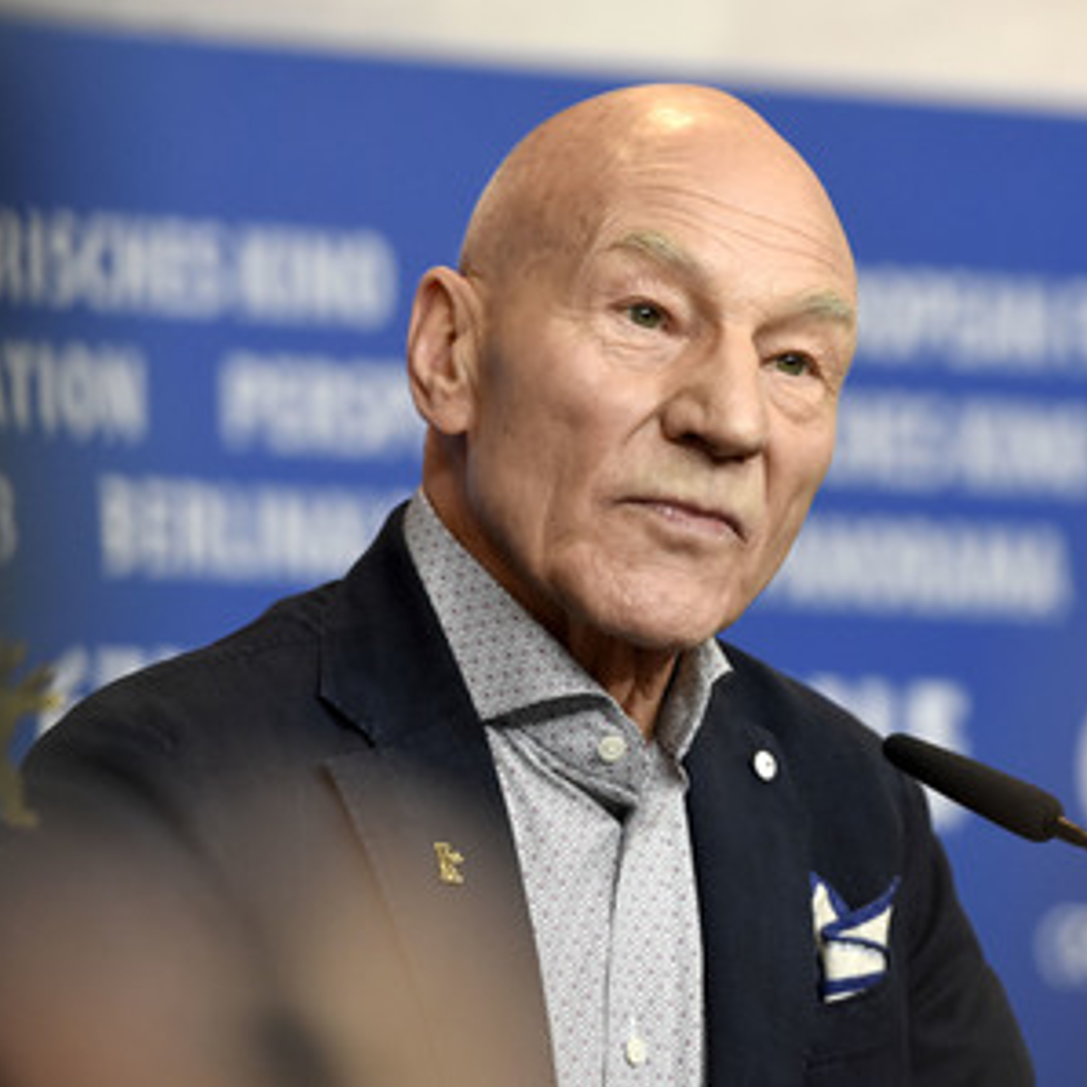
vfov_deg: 4.5
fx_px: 13713
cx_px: 691
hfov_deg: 4.5
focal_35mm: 386
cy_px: 544
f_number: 3.5
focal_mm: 200
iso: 1250
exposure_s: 1/400
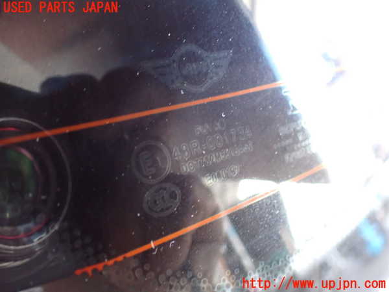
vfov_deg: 46.8
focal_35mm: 30
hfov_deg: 60.0
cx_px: 194
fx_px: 337
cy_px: 146
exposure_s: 1/30
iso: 800
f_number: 2.3
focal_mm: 5.4
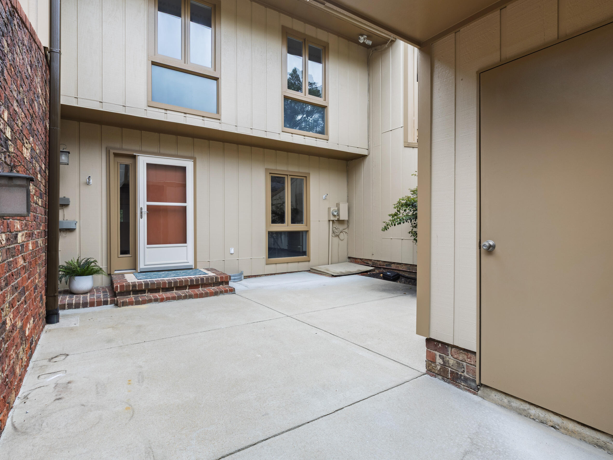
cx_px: 321
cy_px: 229
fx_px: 301
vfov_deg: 74.7
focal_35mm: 17
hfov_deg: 91.0
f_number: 8
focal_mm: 10
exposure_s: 1/25
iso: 100
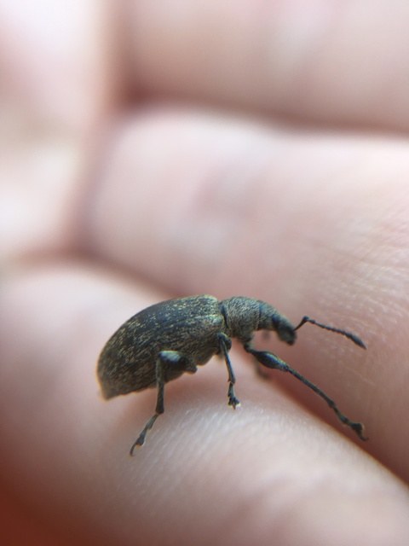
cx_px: 204
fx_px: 457
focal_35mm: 29
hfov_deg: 48.2
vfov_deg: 61.7
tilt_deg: -62.2
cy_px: 273
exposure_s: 1/100
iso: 25
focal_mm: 4.15
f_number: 2.2
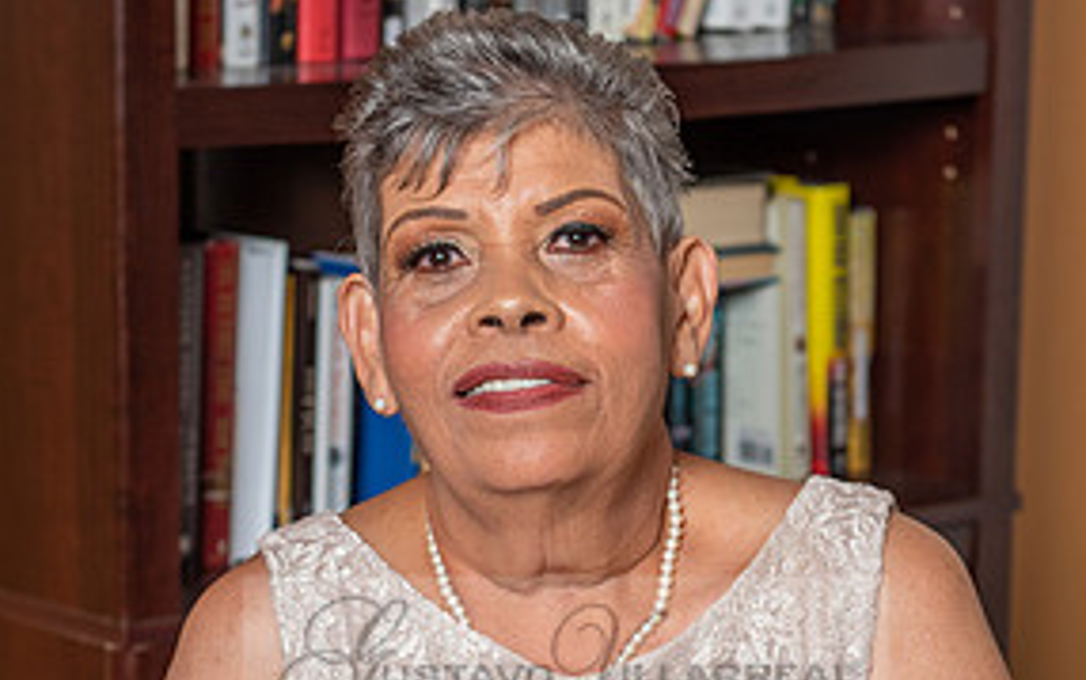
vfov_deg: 8.3
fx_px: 4649
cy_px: 661
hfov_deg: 13.3
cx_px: 529
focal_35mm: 157
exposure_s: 1/200
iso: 200
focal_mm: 58
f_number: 4
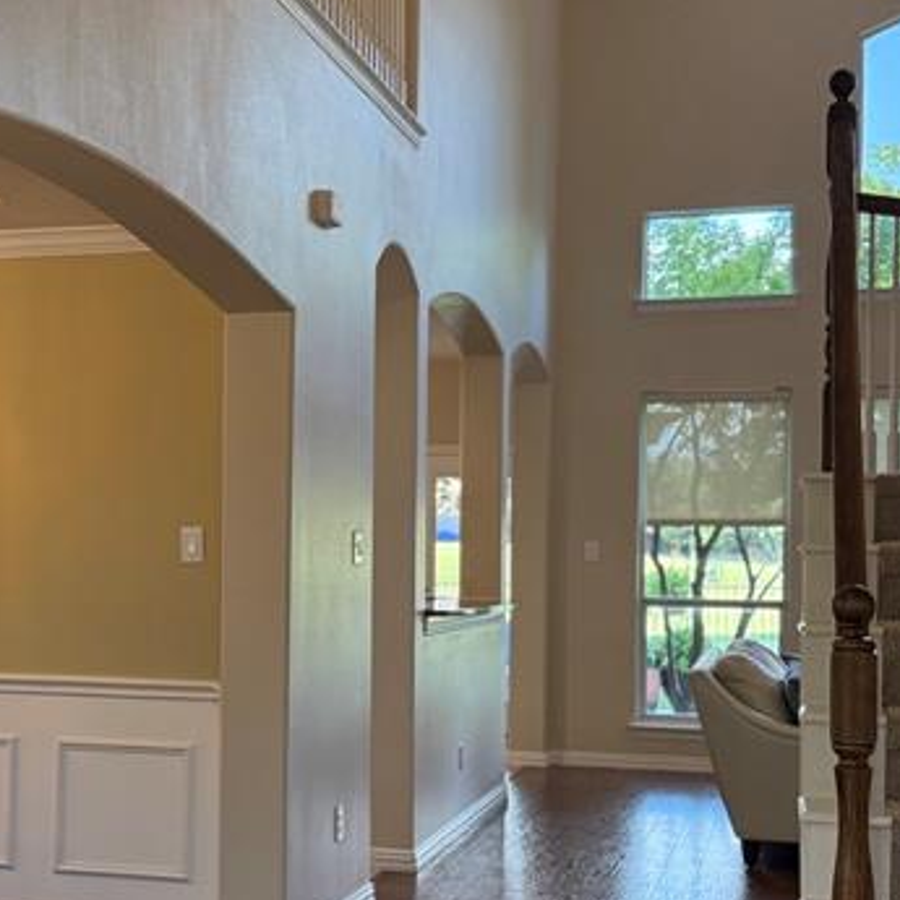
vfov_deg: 27.2
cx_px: 146
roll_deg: -1.2
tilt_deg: +0.9
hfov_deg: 26.6
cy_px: 540
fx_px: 1853
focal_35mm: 63
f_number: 1.78
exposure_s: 1/120
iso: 200
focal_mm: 6.76
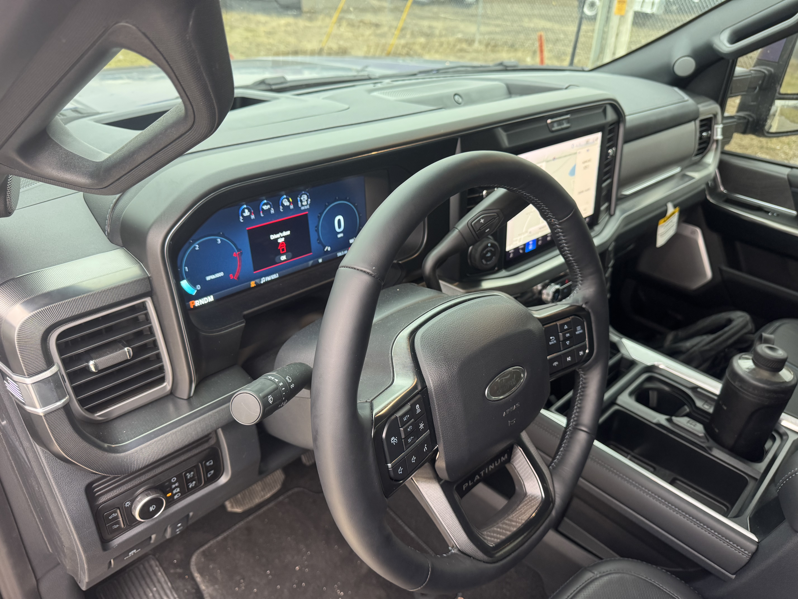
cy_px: 300
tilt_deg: -32.5
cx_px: 399
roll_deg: -2.3
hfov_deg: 71.6
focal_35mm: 24
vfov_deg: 56.8
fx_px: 553
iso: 200
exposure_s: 1/88
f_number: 1.78
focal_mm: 6.76
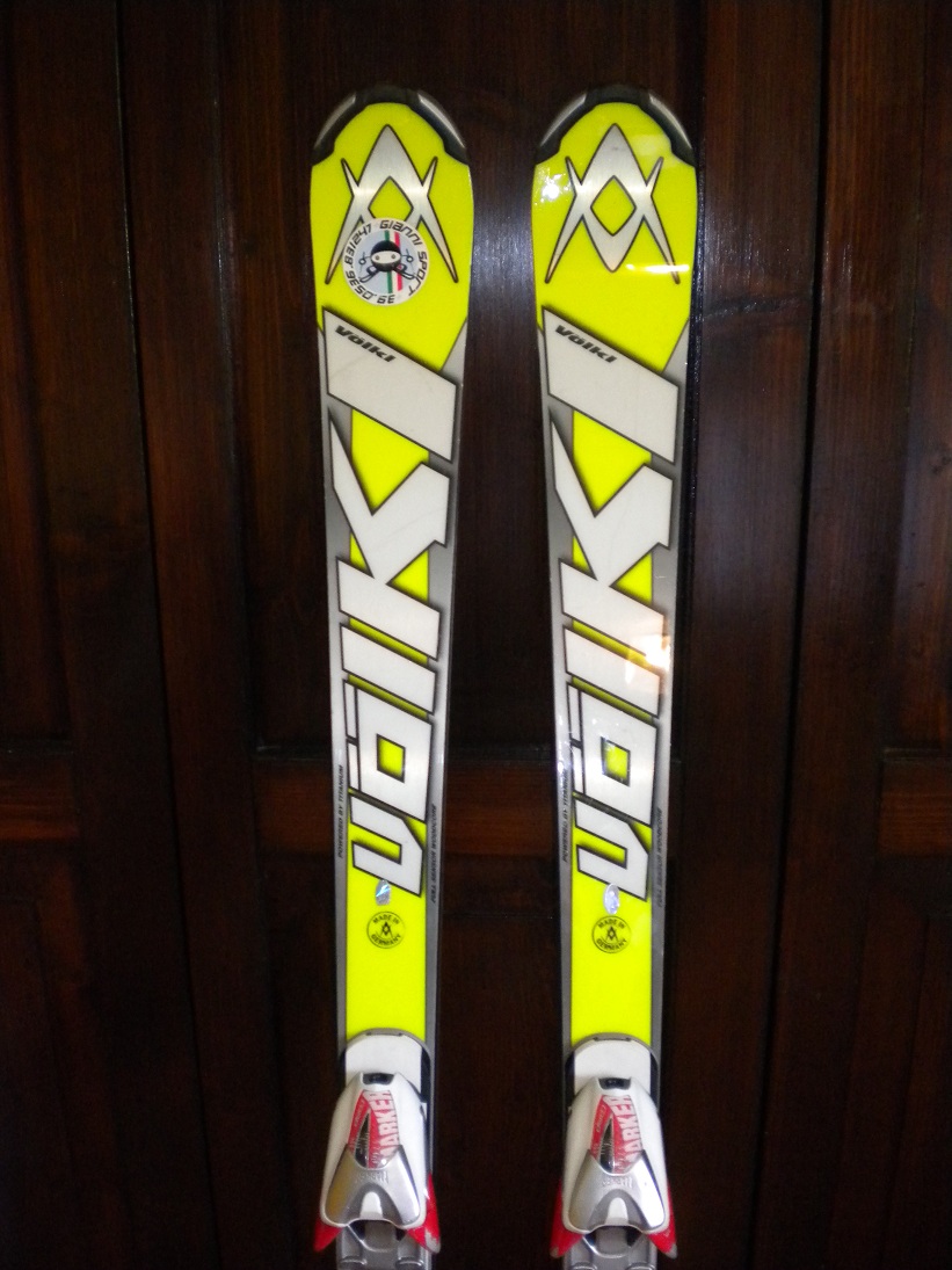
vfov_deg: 52.6
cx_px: 476
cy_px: 635
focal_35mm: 35
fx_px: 1284
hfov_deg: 40.7
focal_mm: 6.3
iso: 400
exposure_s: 1/30
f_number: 3.1
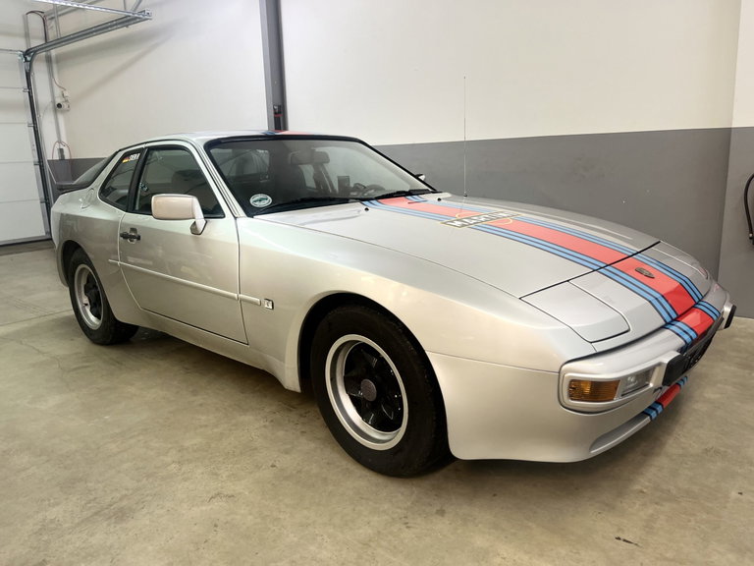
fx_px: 566
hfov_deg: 67.3
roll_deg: +2.6
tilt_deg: -13.7
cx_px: 377
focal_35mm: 26
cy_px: 283
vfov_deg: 53.1
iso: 80
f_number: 1.6
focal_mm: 5.1
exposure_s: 1/50
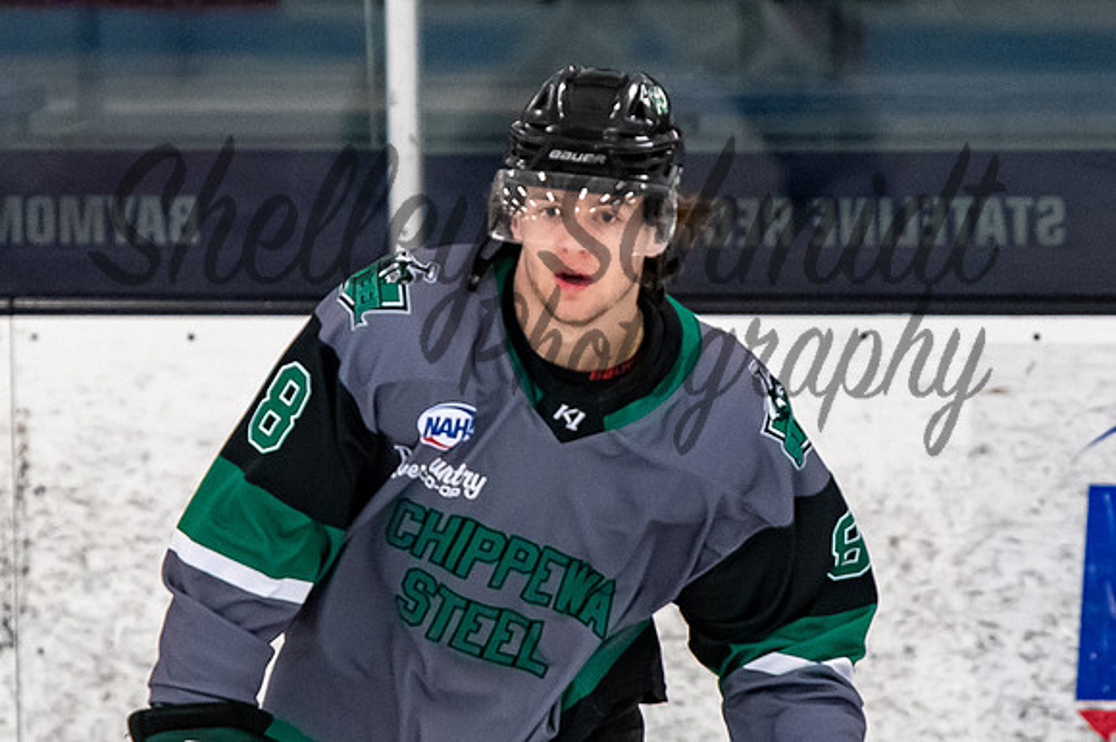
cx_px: 584
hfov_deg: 3.5
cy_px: 260
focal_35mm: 587
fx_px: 18197
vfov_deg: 2.3
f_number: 3.5
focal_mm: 200
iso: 2500
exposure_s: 1/800
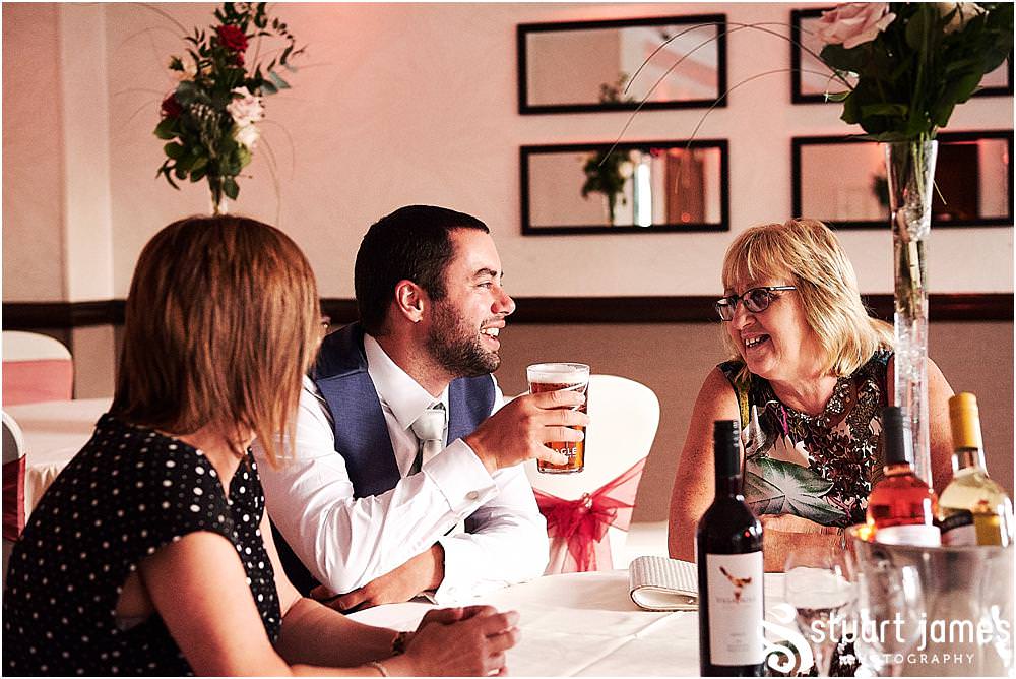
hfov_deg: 27.0
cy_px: 340
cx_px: 508
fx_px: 2118
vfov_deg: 18.2
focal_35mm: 75
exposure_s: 1/500
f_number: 2.8
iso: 6400
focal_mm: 50
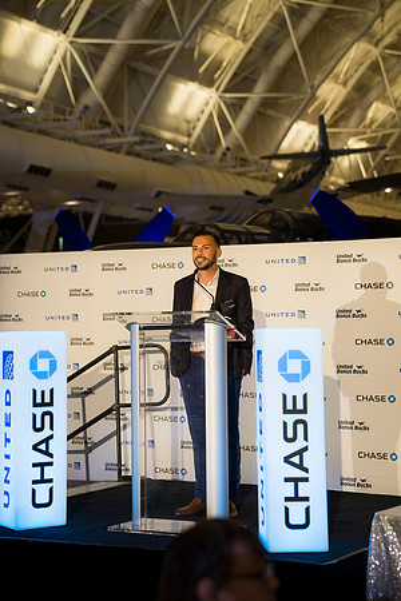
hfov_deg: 19.7
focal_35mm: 69
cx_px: 200
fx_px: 1153
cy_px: 300
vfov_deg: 29.2
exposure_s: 1/160
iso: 800
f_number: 2.8
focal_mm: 69
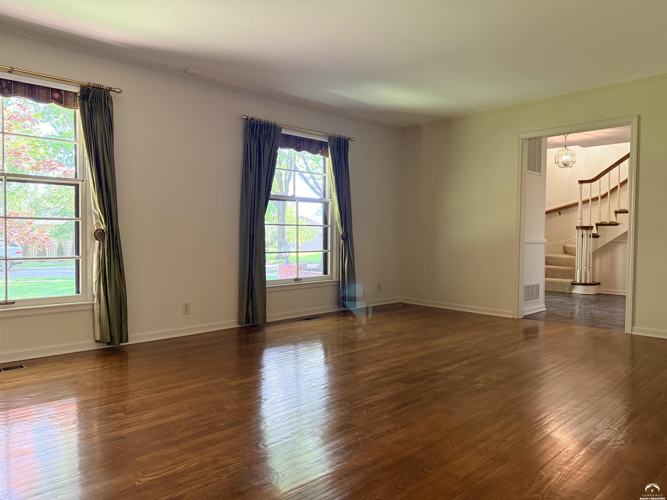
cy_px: 250
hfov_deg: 71.6
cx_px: 334
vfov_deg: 56.8
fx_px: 462
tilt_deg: -1.4
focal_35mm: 24
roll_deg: -0.6
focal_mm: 6.76
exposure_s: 1/60
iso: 400
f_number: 1.78
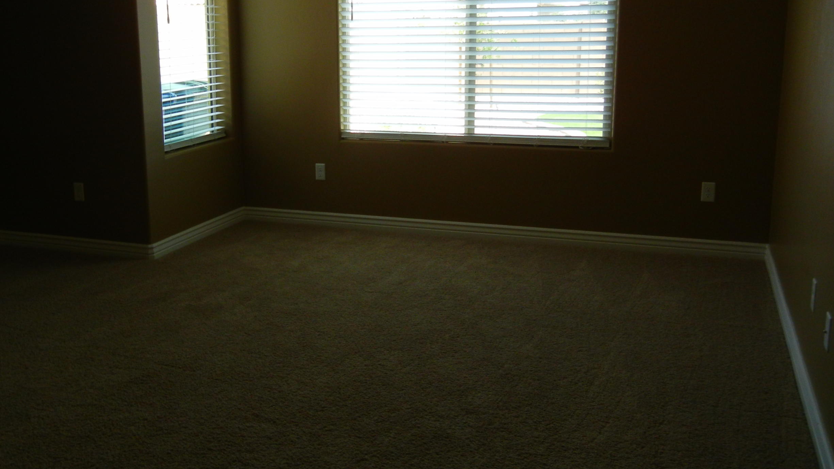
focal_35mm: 40
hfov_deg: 50.1
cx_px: 331
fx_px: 885
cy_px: 202
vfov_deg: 29.7
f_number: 3.5
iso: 160
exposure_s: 1/65.2
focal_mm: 5.4
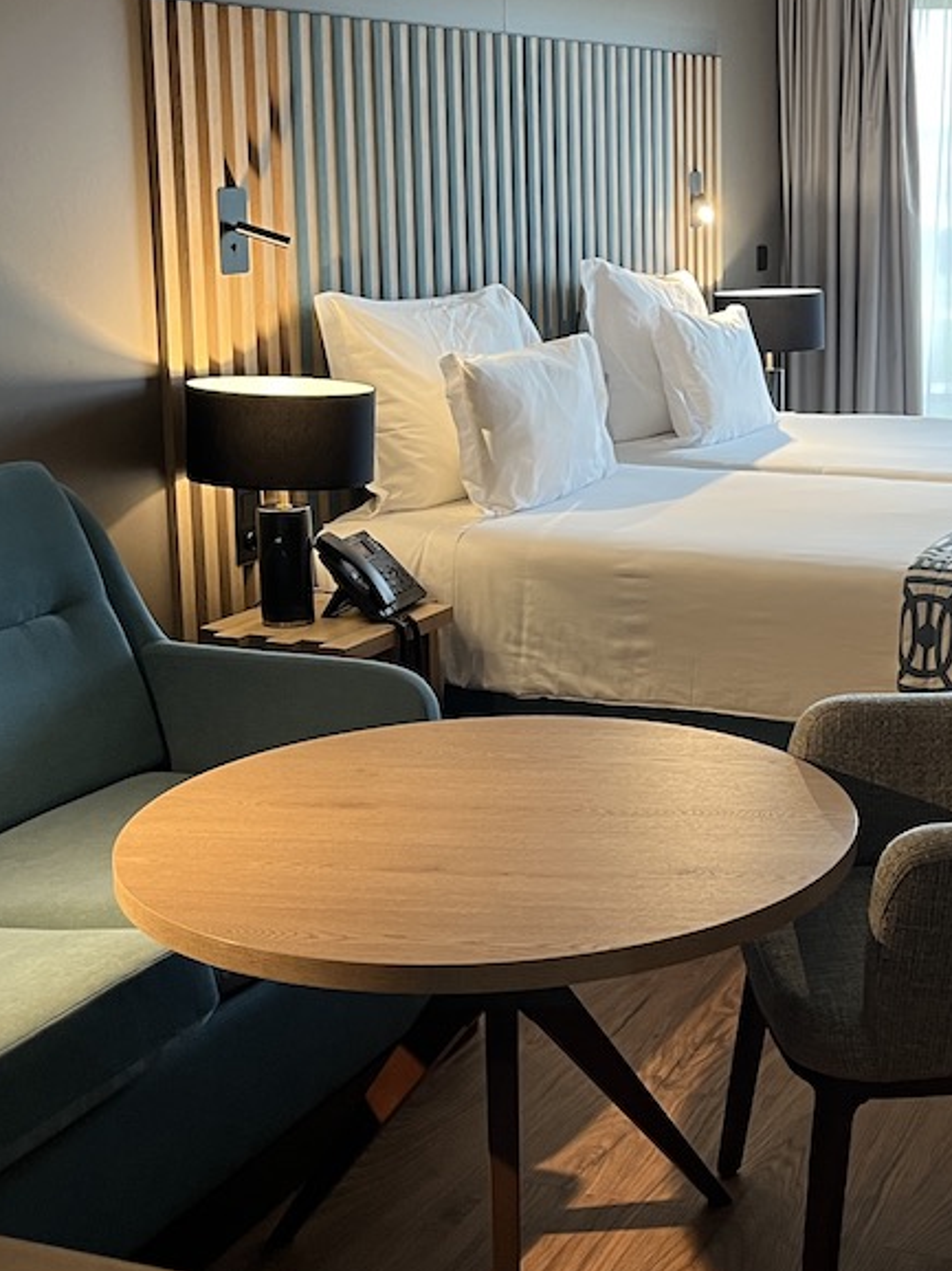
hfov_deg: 26.0
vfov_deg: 35.4
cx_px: 877
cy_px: 499
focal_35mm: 54
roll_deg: -0.3
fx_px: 1982
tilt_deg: -10.9
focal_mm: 5.1
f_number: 1.6
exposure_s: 1/50
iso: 100
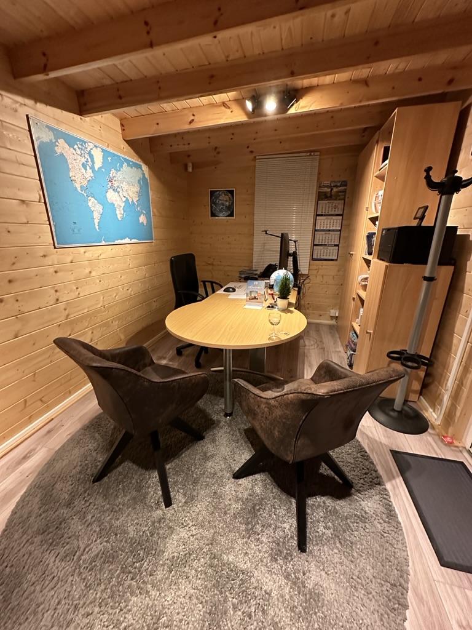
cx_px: 236
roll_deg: -1.3
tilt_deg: -17.8
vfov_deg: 102.1
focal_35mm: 14
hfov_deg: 85.7
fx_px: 255
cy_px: 315
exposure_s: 1/60
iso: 800
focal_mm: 2.22
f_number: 2.2
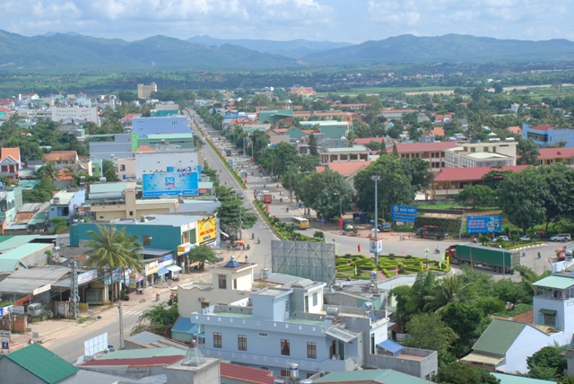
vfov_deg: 19.0
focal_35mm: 72
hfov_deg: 28.0
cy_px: 192
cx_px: 287
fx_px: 1149
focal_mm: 48
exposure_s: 1/320
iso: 320
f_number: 10
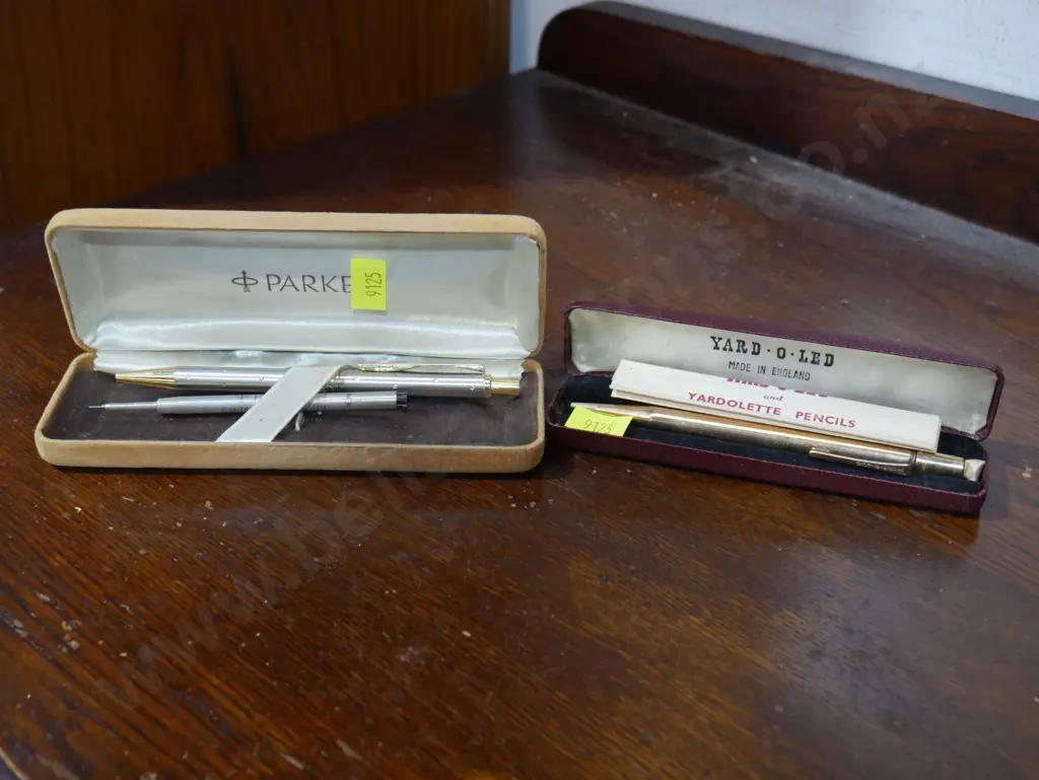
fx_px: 1381
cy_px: 390
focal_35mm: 46
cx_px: 520
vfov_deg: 31.5
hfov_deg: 41.2
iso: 1000
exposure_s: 1/60
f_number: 5.1
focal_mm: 23
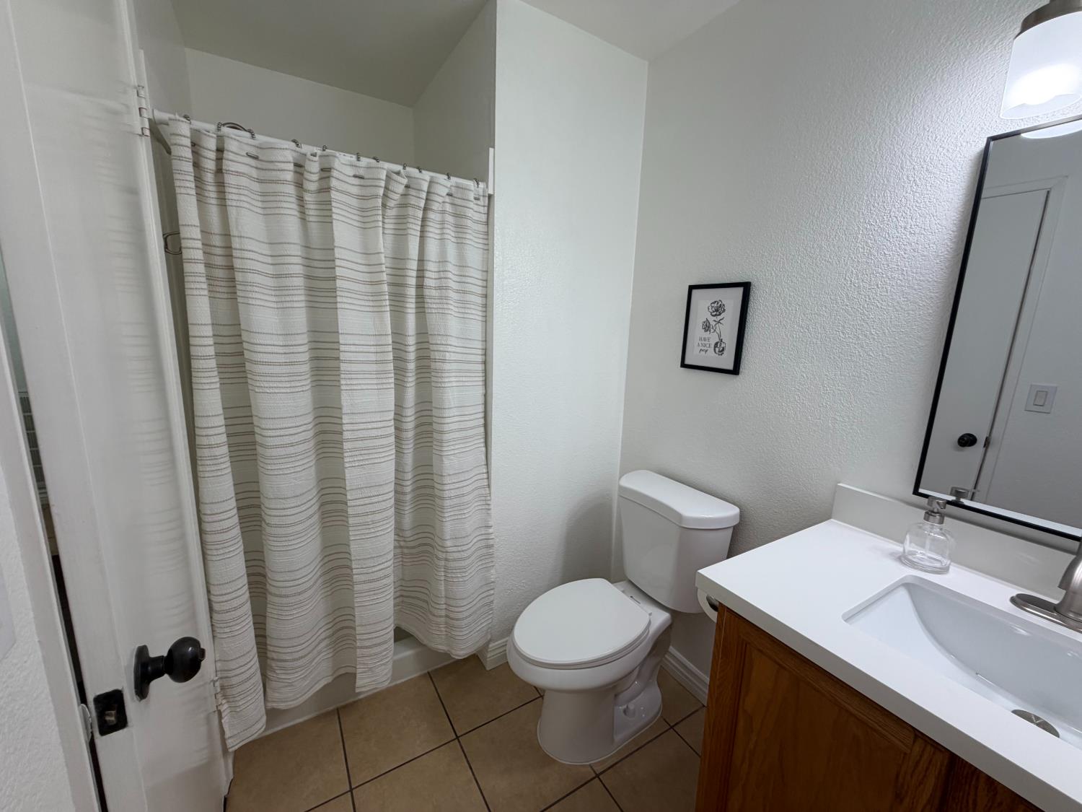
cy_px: 406
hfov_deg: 102.1
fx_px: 438
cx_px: 541
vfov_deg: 85.7
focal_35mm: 14
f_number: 2.2
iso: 80
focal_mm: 2.22
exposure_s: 1/120
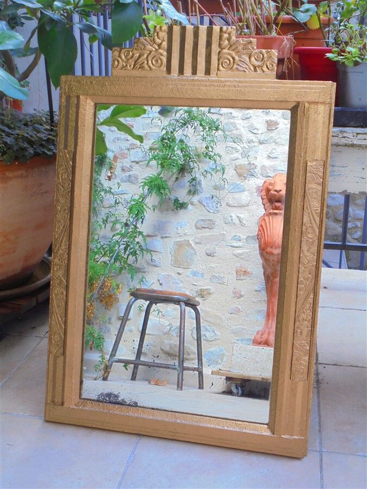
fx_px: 608
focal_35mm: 43
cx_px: 184
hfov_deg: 33.6
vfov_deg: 43.9
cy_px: 244
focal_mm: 7.8
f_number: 4.5
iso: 100
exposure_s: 1/60
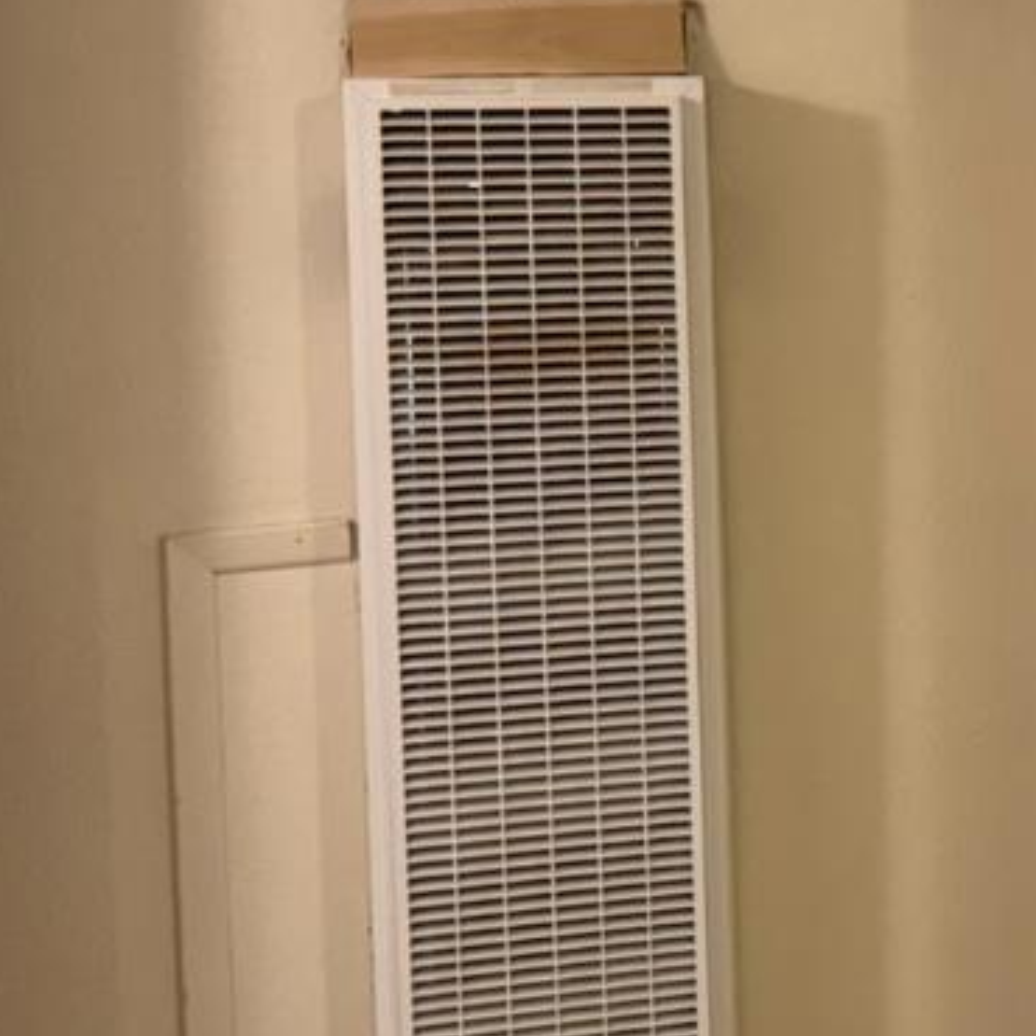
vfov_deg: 20.0
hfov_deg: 16.8
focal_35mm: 86
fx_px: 2912
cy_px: 262
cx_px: 1856
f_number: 1.78
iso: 500
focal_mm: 6.76
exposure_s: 1/60
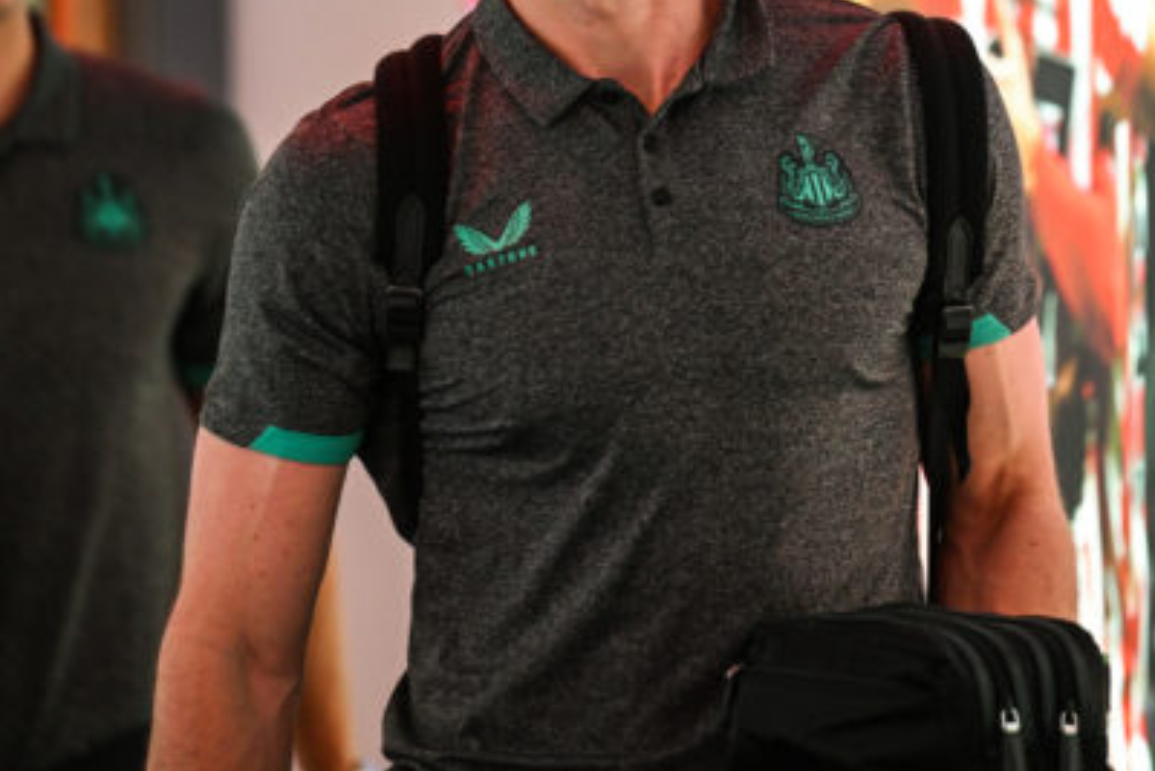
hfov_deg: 5.5
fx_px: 12035
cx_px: 644
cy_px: 64
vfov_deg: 3.7
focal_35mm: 375
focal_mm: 200
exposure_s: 1/500
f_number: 2.8
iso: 2000
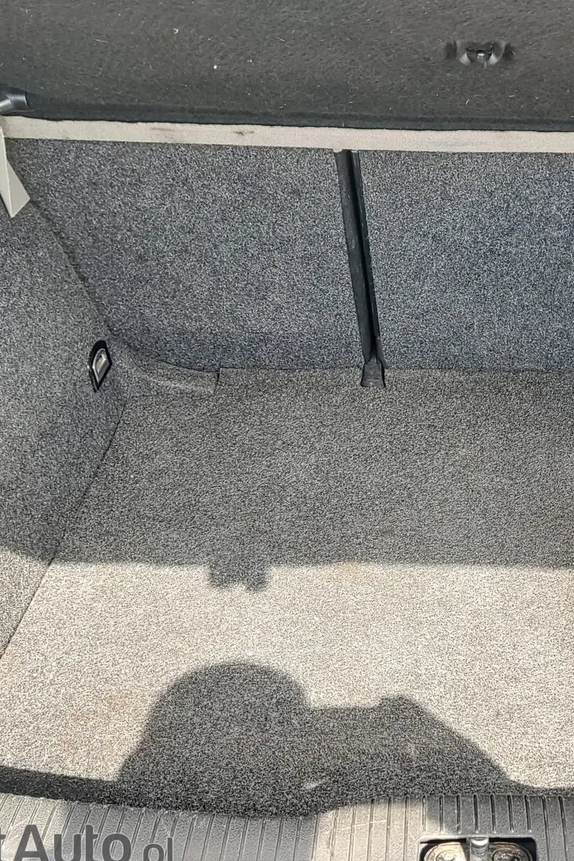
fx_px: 813
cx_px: 472
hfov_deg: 37.3
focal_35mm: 34
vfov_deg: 55.8
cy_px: 423
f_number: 1.8
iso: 100
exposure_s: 1/214
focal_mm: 5.56
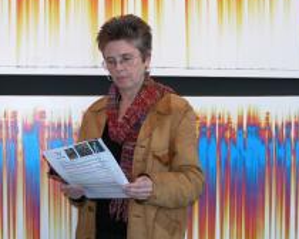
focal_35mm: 65
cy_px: 101
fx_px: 575
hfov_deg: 28.7
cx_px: 77
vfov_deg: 23.5
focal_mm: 8.9
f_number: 3.2
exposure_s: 1/71.4
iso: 100
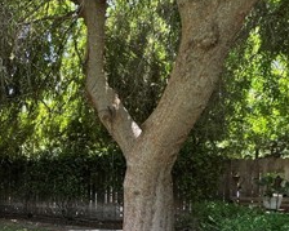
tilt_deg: -4.2
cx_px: -49
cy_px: 182
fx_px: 333
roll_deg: +0.3
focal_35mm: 39
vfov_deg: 37.0
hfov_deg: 37.0
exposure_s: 1/99
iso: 200
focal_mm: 2.22
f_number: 2.2
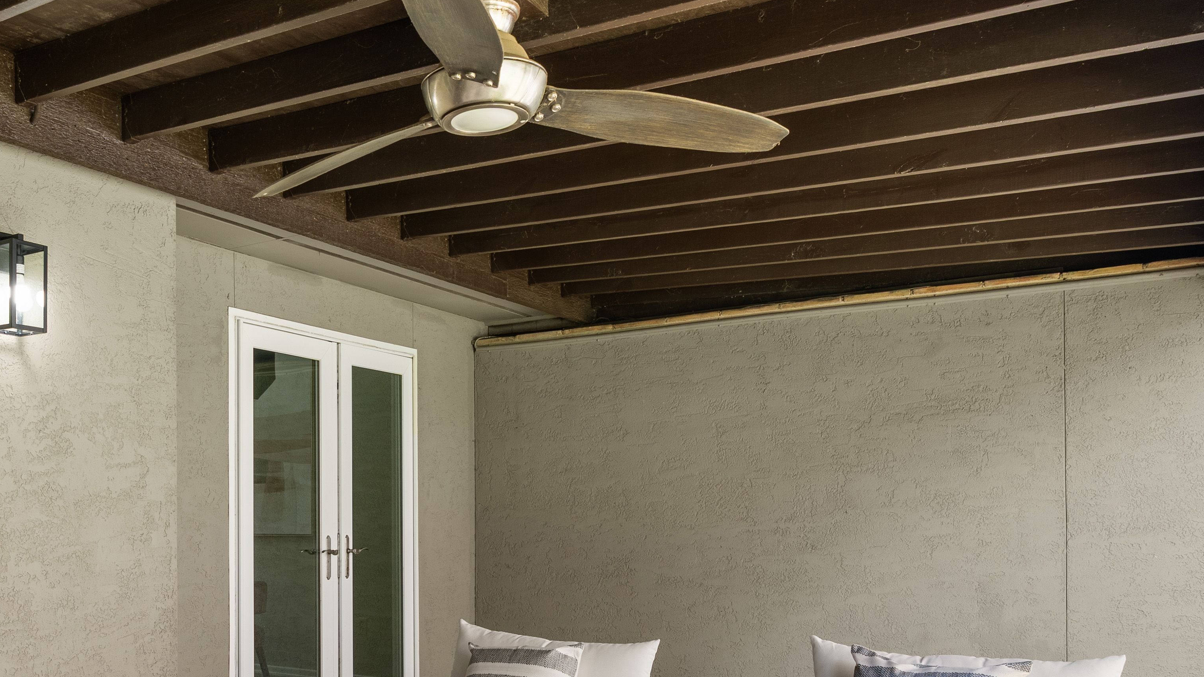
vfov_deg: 34.6
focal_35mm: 33
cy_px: 541
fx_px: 1054
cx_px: 303
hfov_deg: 56.6
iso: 320
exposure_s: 1/4
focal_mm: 16
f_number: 7.1
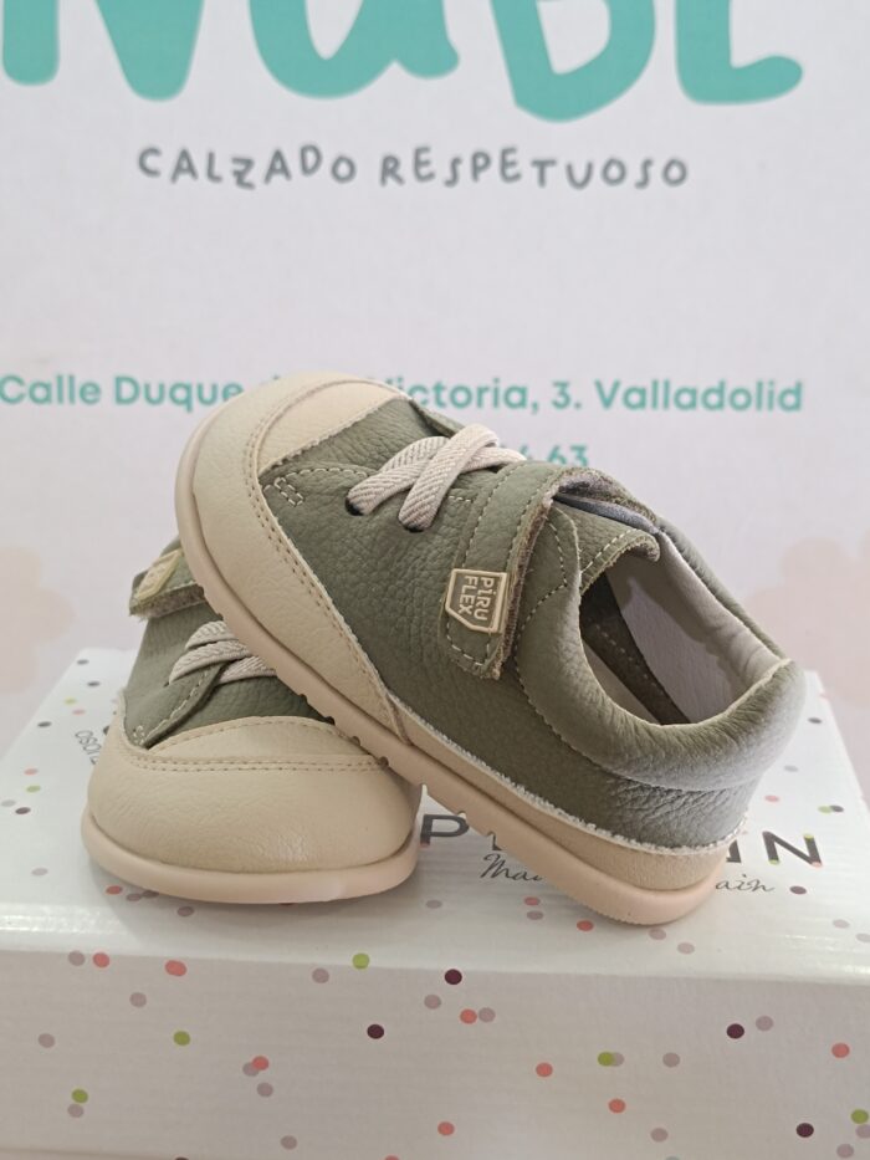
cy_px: 580
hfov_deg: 56.8
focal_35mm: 24
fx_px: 804
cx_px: 435
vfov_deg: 71.6
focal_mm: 5.59
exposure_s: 1/100
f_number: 1.88
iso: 582
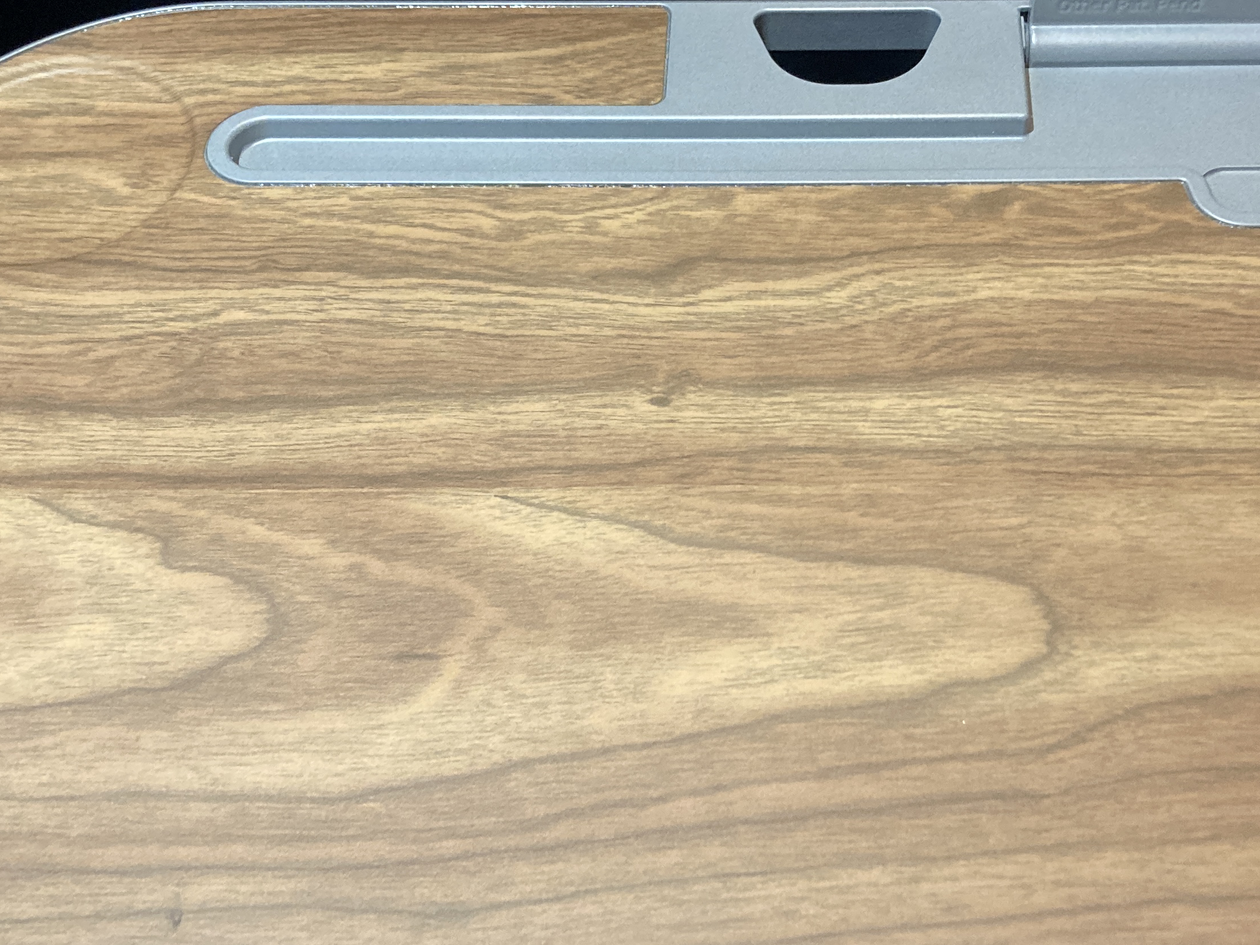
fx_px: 1856
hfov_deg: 37.2
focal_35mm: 51
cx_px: 806
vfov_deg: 28.5
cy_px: 432
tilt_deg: -50.7
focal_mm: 3.99
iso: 320
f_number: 1.8
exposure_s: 1/52
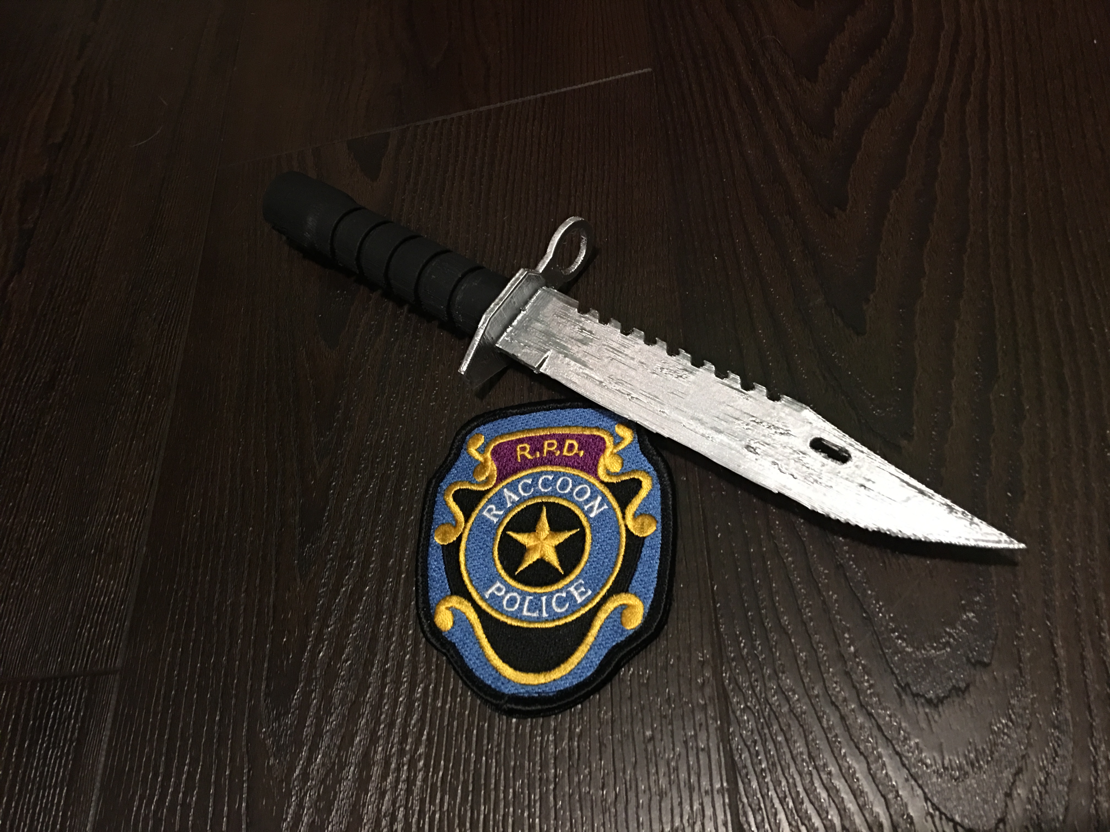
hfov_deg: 61.7
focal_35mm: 29
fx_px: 930
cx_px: 555
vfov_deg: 48.2
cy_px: 416
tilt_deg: -56.9
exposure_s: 1/4
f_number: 2.2
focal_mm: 4.15
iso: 64
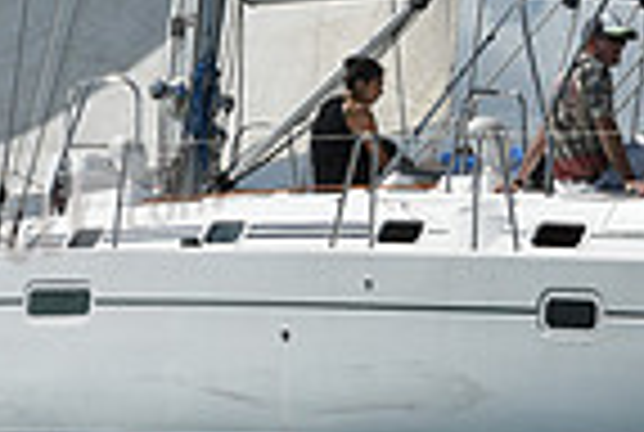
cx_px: 459
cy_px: -38
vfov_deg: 4.9
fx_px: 5073
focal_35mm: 283
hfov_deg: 7.3
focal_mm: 70
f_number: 10
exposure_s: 1/1600
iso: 250
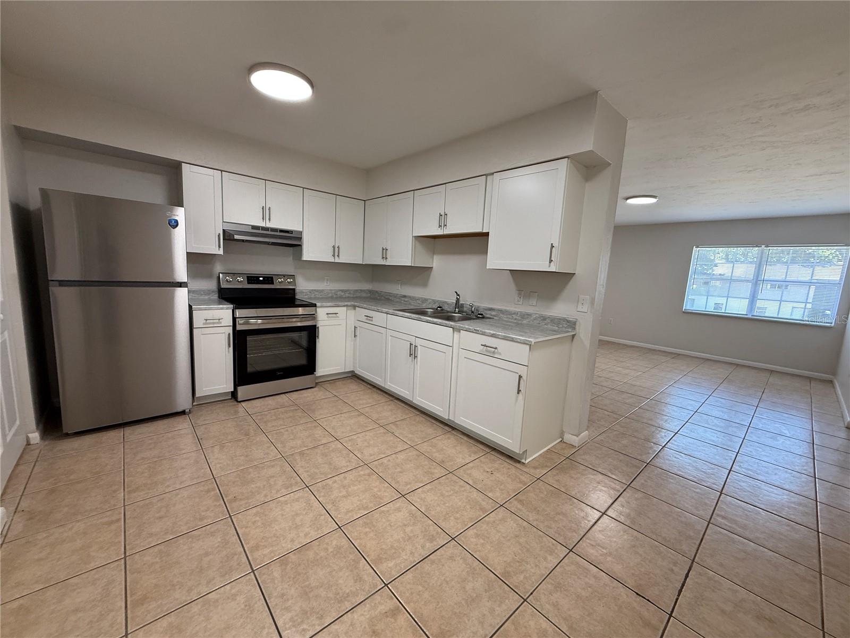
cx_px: 425
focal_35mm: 14
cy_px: 319
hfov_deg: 102.1
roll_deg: -3.3
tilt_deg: -8.7
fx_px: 344
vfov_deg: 85.7
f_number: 2.2
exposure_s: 1/120
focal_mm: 2.22
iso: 200
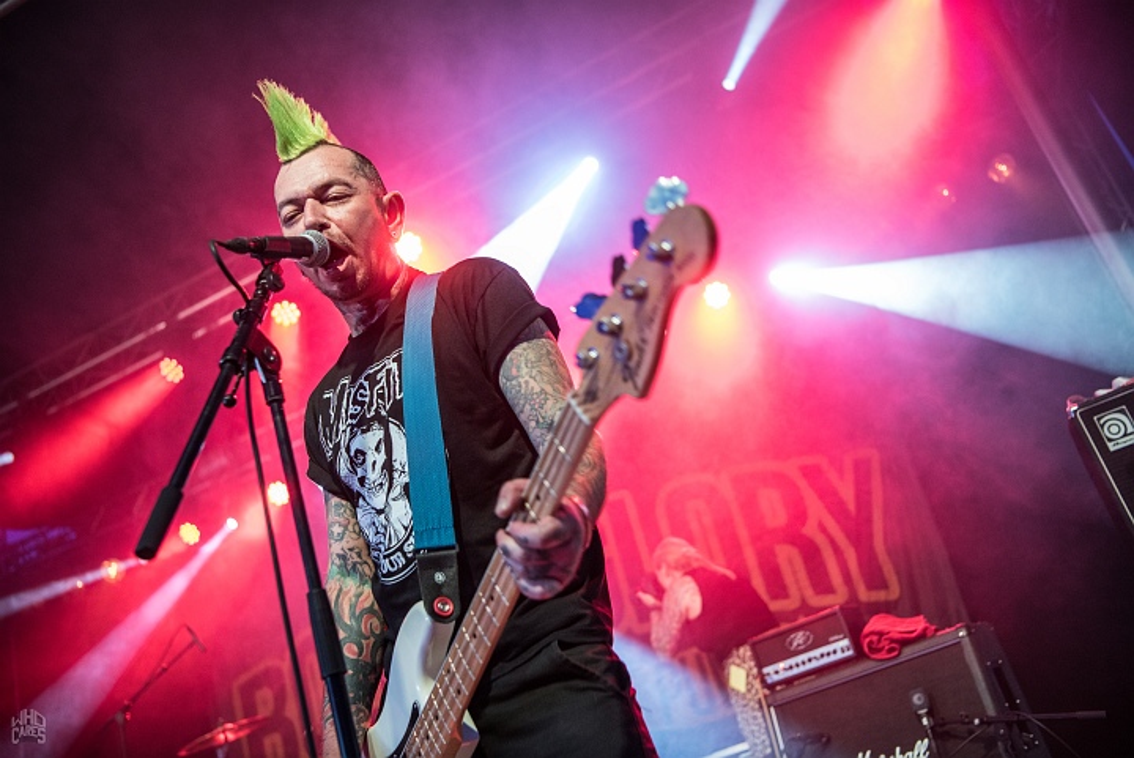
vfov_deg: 38.9
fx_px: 1072
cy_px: 379
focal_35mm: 34
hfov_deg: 55.8
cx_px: 567
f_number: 2.8
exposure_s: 1/100
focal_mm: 34
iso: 1250
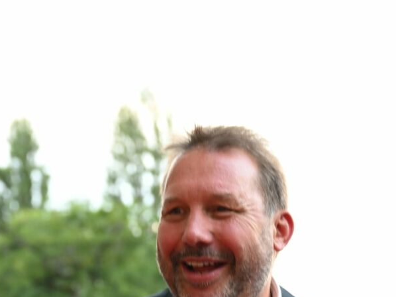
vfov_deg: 16.4
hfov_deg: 21.9
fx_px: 1018
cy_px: 252
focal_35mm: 89
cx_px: 136
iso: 1250
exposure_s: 1/320
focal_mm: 41
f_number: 3.2
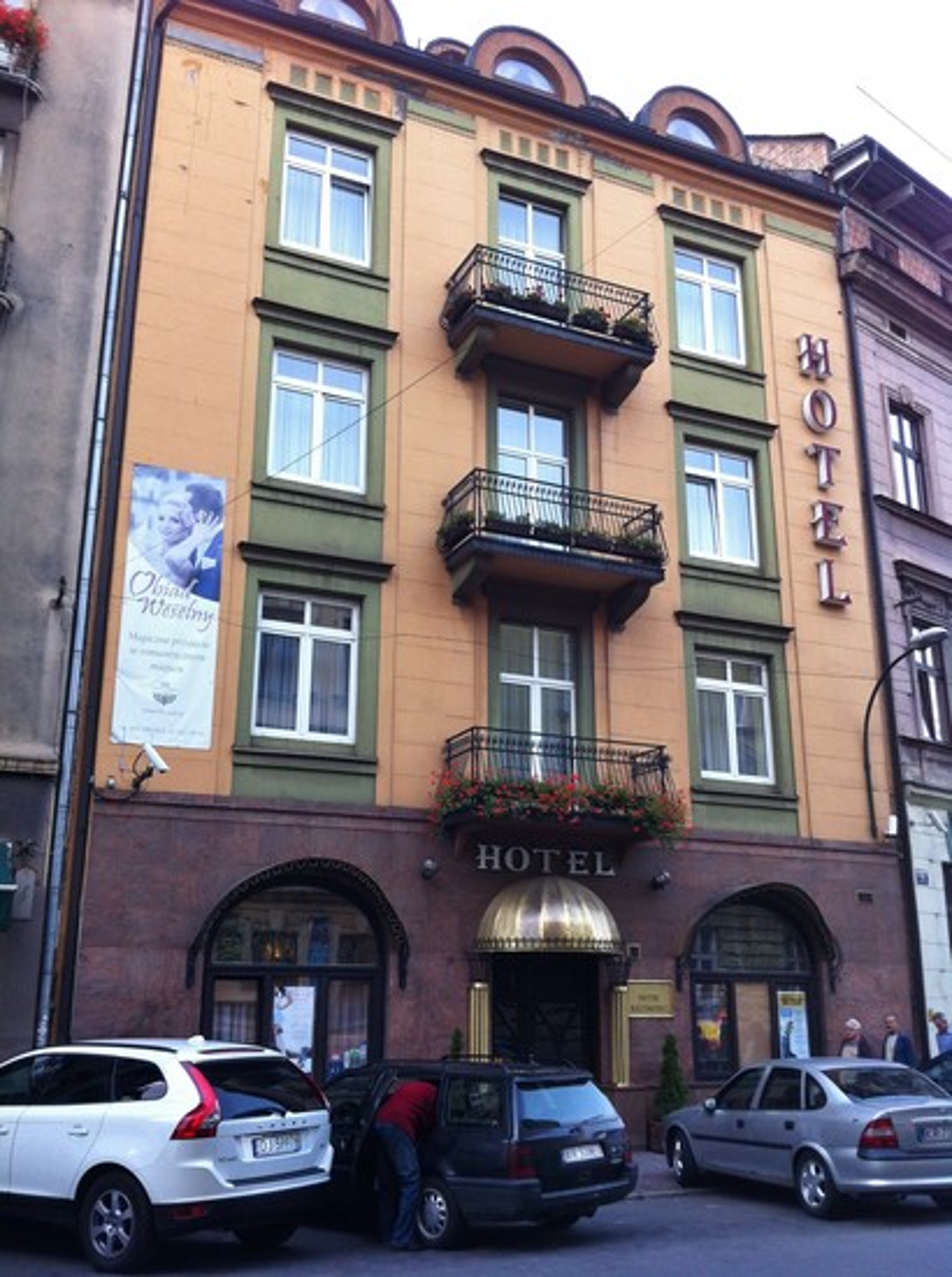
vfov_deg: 52.7
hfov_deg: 40.6
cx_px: 476
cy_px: 638
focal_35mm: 35
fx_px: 1288
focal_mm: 3.85
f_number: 2.8
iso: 100
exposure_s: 1/120
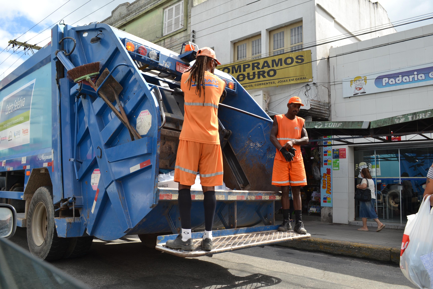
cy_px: 144
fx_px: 325
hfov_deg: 67.4
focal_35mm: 27
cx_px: 216
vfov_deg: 47.9
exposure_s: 1/160
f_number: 6.3
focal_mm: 18
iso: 100
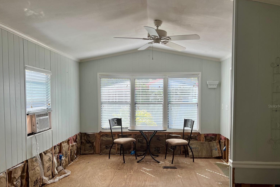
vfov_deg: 46.3
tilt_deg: -3.9
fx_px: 218
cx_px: 140
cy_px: 106
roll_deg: -0.1
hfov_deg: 65.5
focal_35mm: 28
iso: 50
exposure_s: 1/621
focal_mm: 5.7
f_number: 1.5
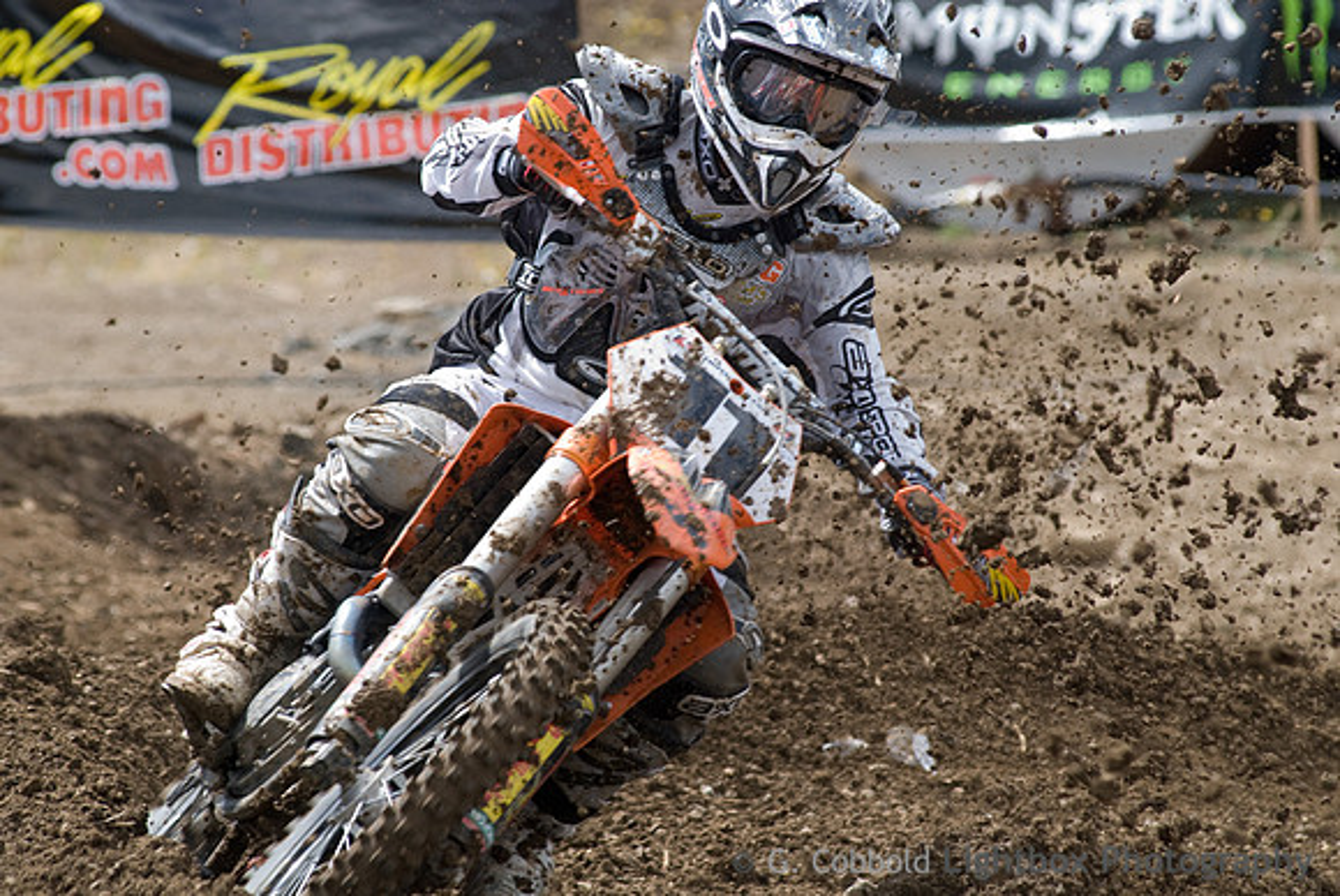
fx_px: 11178
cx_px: 670
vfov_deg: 4.6
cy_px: 448
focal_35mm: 300
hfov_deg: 6.9
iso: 400
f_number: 7.1
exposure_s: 1/500
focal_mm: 200
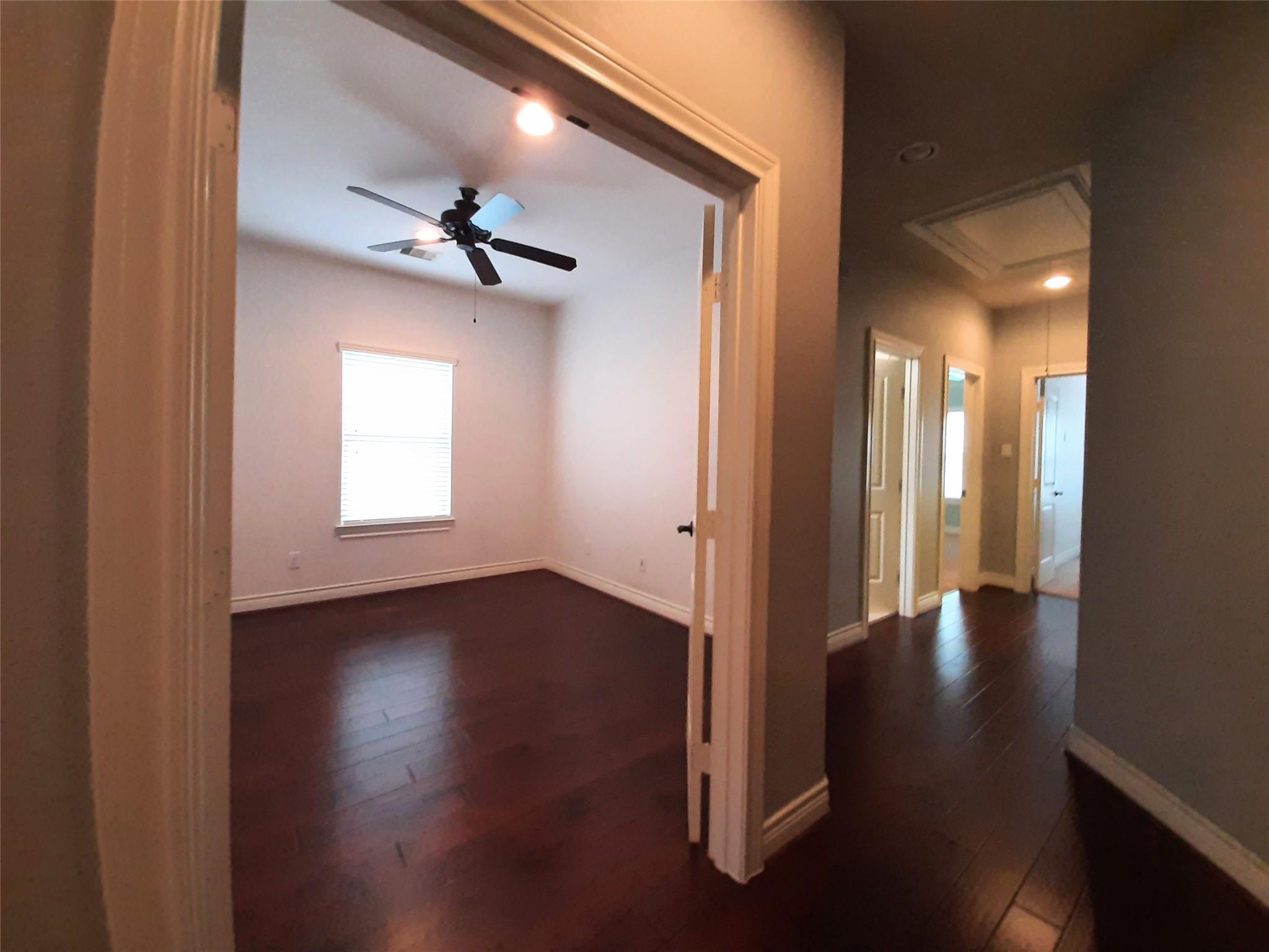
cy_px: 476
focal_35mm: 13
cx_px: 634
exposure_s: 1/30
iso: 200
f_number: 2.2
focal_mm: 1.42
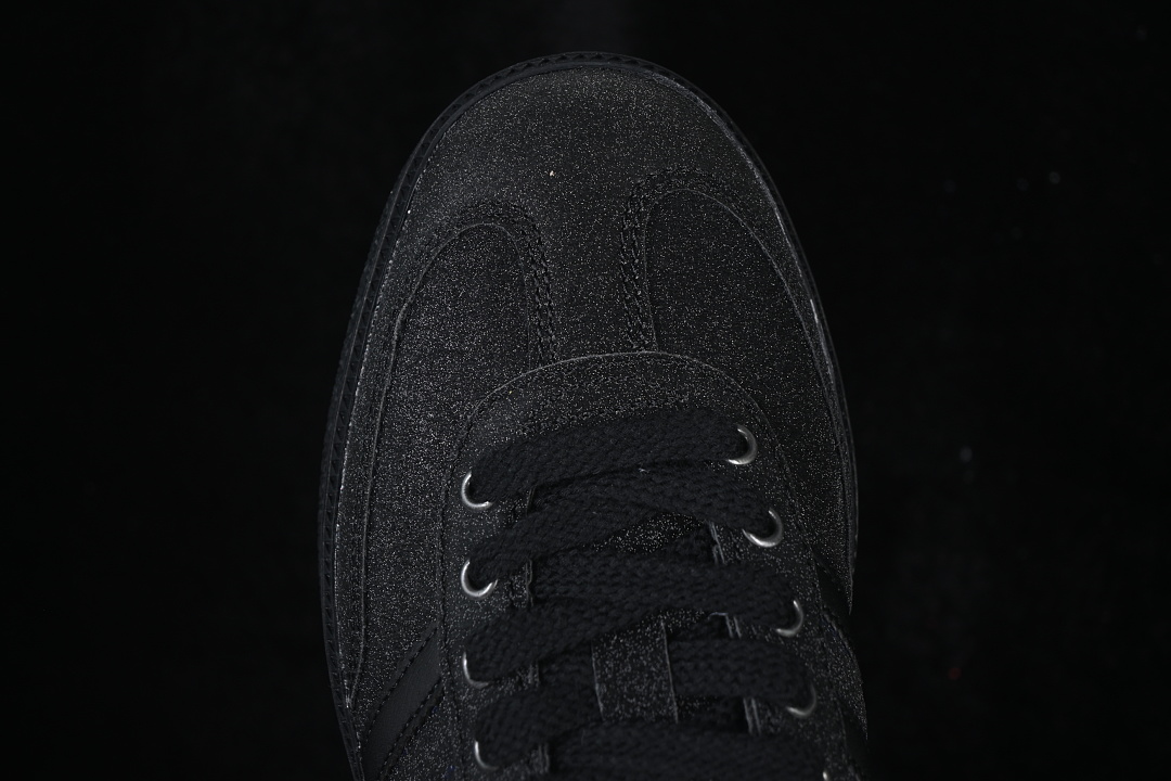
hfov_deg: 27.0
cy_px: 390
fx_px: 2439
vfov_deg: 18.2
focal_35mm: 75
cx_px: 586
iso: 160
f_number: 6.3
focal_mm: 50
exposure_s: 1/60
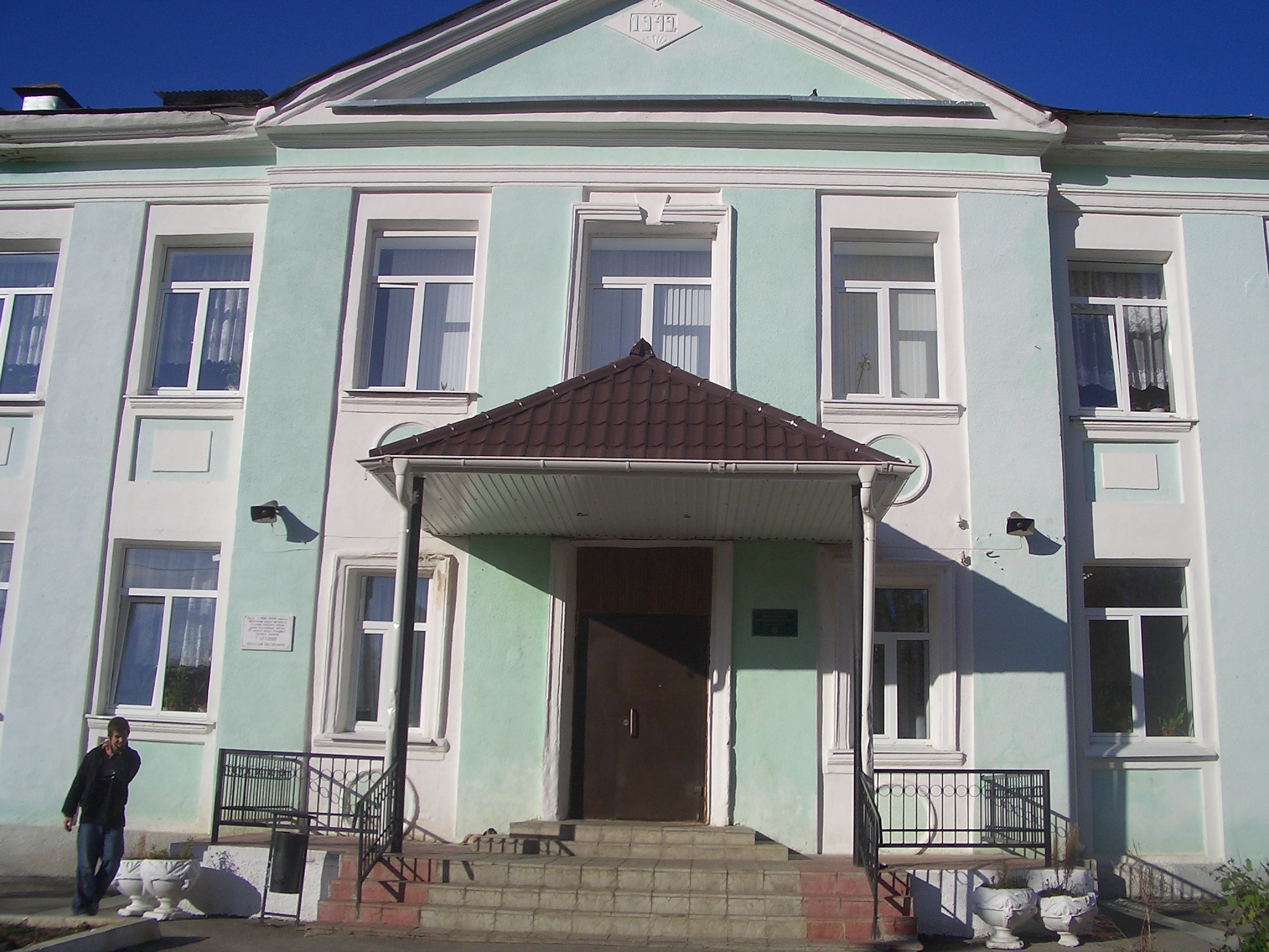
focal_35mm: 35
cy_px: 476
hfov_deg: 52.6
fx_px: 1283
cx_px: 634
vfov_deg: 40.7
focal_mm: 5.8
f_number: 4.3
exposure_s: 1/1250
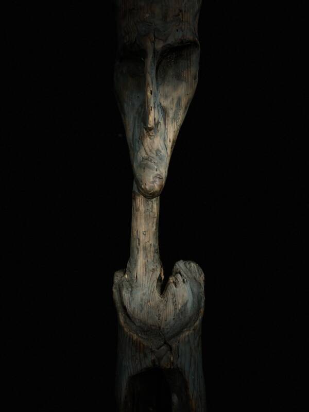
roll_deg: -2.1
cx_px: 154
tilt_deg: -8.4
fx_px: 309
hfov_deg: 53.1
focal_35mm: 26
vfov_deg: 67.3
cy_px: 206
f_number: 1.6
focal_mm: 5.1
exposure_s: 1/33
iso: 400
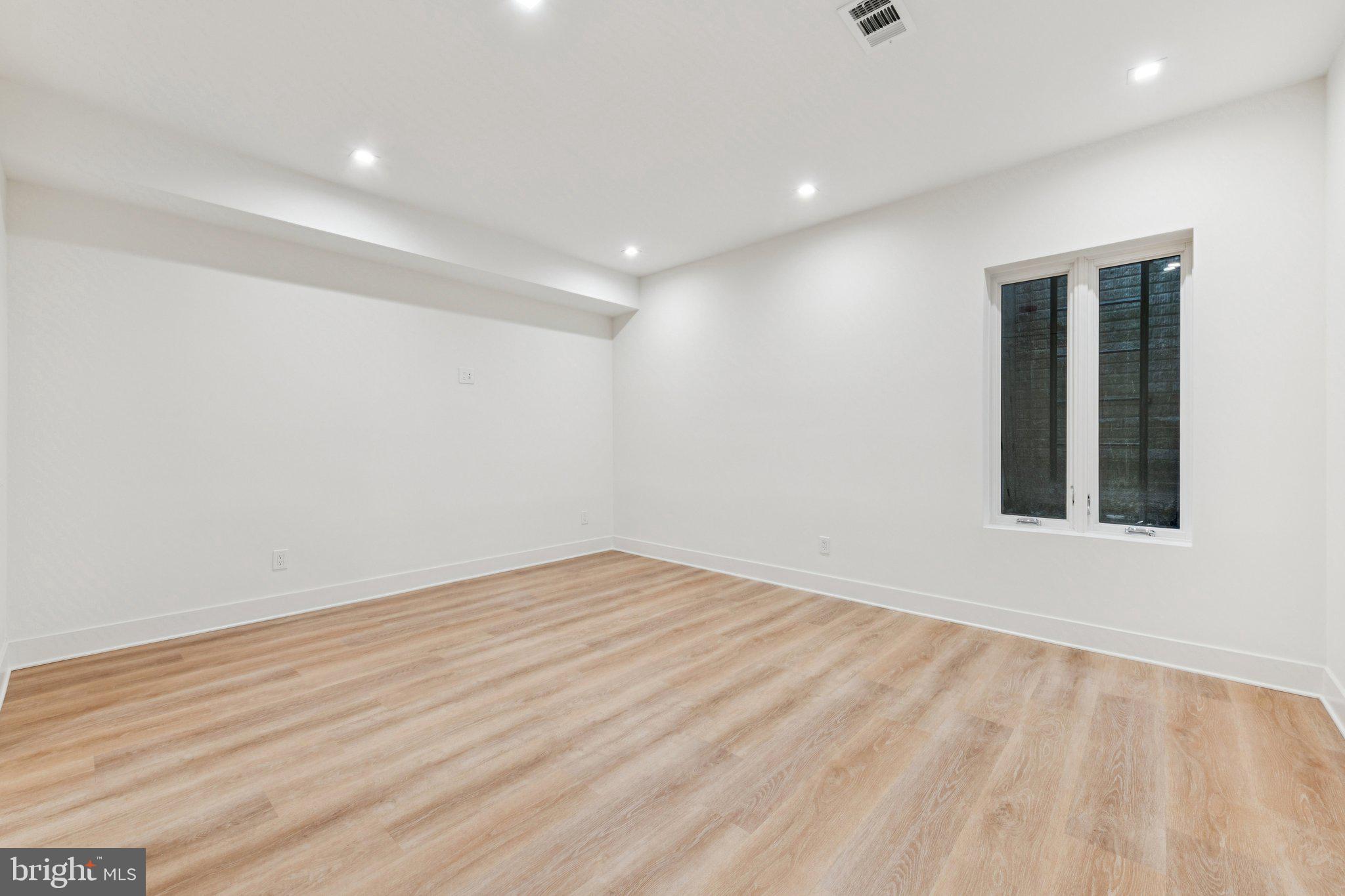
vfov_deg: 81.2
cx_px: 672
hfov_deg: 104.3
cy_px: 448
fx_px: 523
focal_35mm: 14
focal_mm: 14
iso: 320
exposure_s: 1/10
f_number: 10
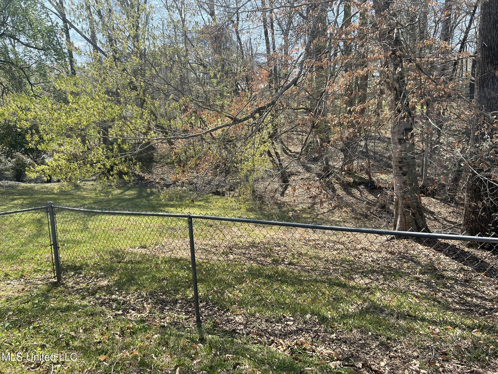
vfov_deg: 53.1
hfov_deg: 67.3
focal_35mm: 26
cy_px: 187
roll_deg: +2.0
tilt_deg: -9.3
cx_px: 249
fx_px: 374
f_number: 1.5
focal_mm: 5.7
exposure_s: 1/1449
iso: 50
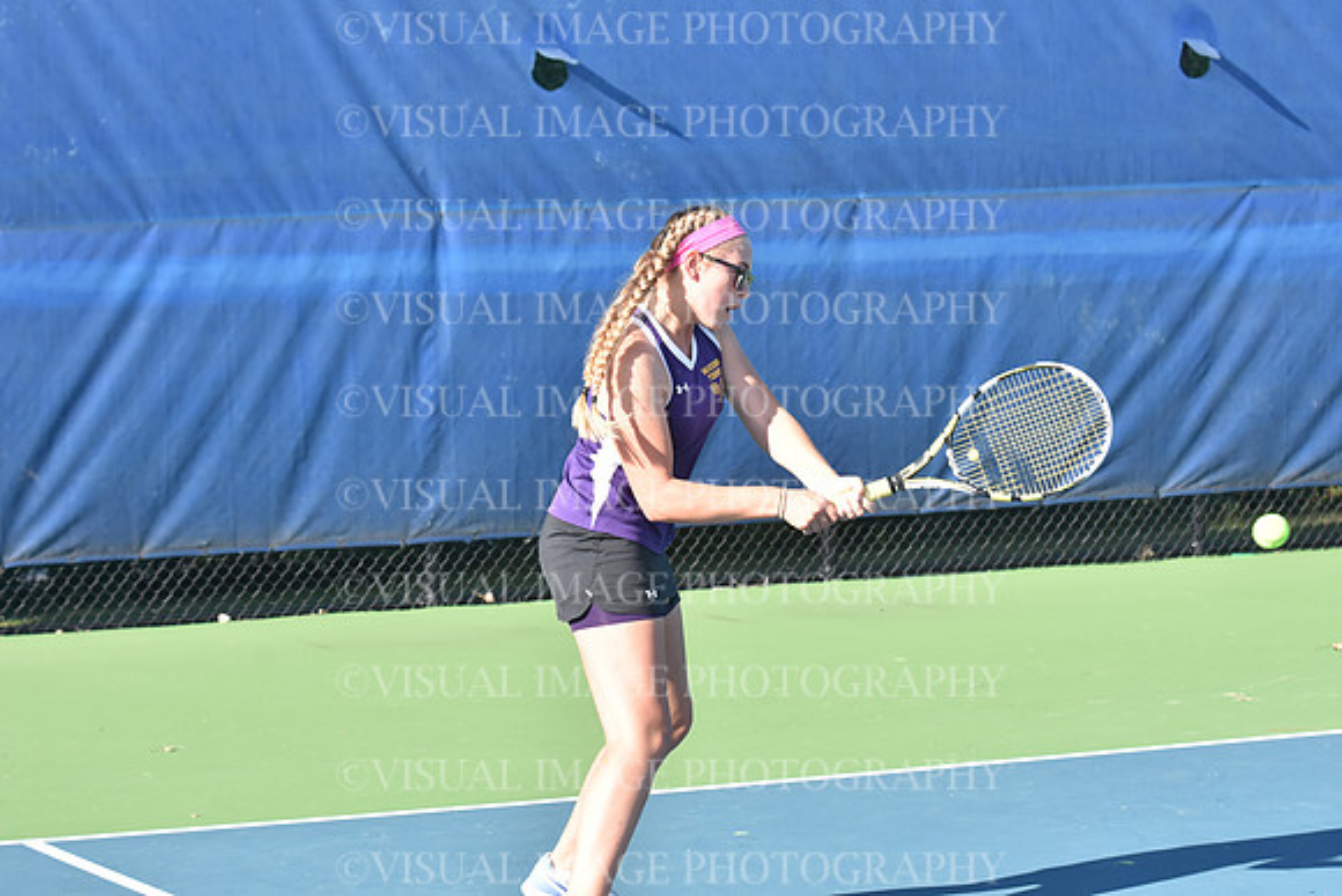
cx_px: 671
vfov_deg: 11.4
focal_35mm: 120
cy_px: 448
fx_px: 4474
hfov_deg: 17.1
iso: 800
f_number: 6.3
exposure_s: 1/1250
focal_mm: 80
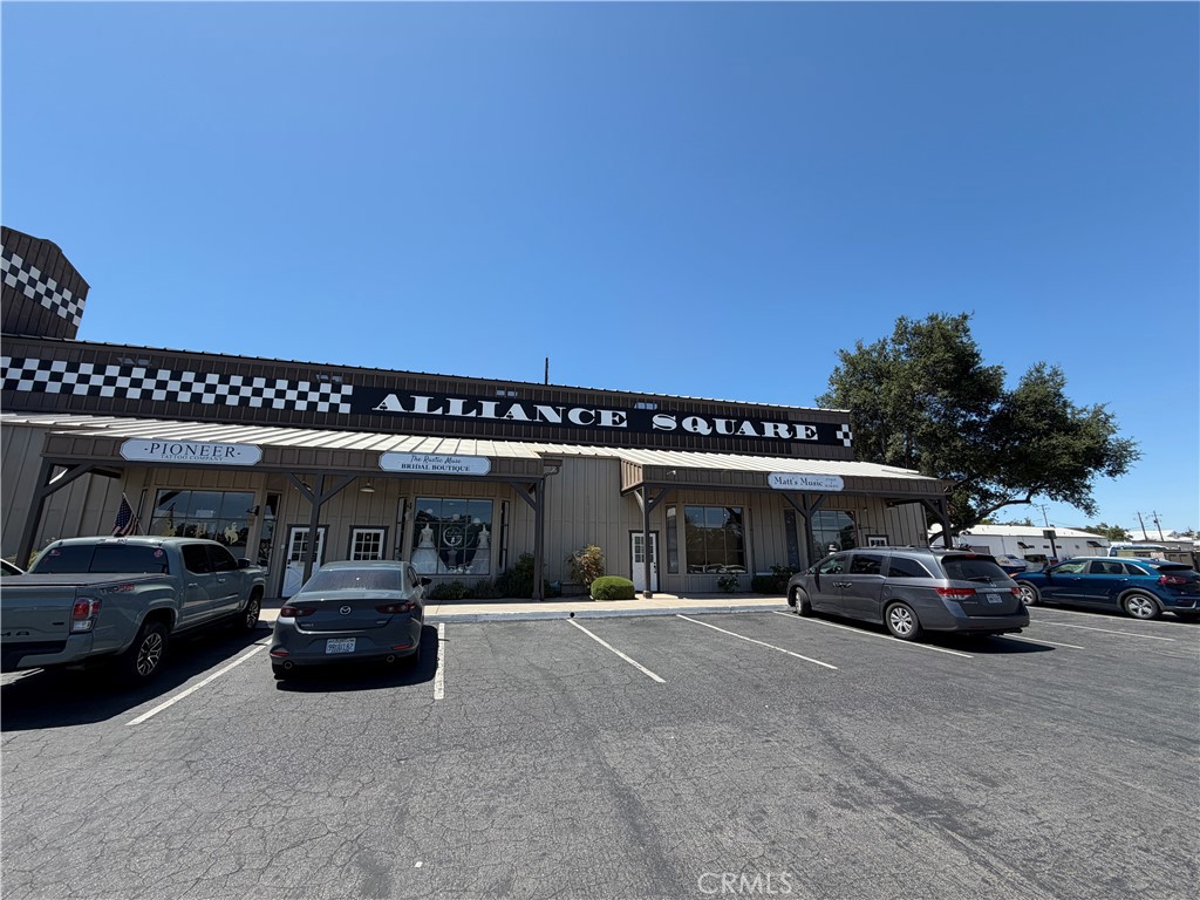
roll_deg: -0.2
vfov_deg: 85.7
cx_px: 600
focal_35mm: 14
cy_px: 450
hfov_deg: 102.1
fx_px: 485
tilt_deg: +12.1
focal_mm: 2.22
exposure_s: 1/770
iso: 32
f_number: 2.2
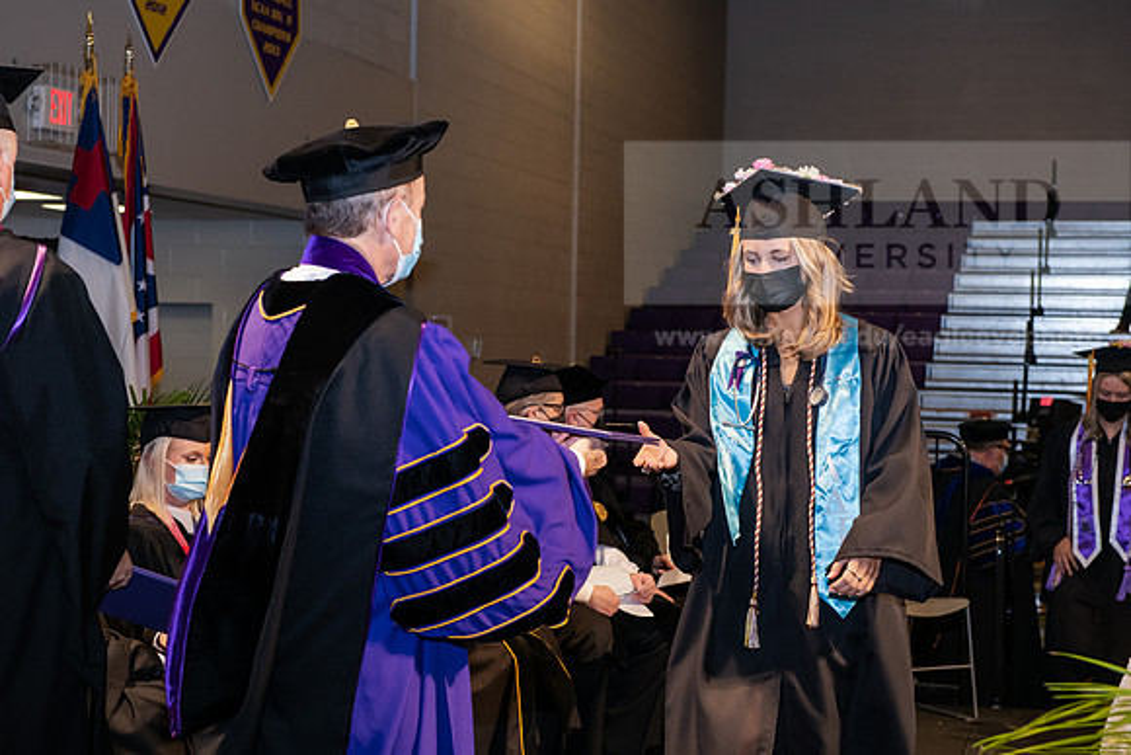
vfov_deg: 20.6
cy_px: 378
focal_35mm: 66
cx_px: 566
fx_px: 2074
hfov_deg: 30.5
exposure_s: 1/200
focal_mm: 66
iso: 1600
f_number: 6.3
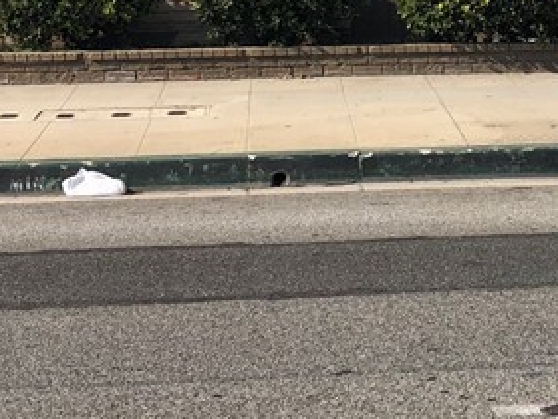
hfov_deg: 19.0
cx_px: 487
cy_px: -119
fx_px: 1645
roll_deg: -0.7
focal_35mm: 102
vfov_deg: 14.0
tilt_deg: +1.2
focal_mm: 3.99
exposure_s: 1/1715
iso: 20
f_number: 1.8
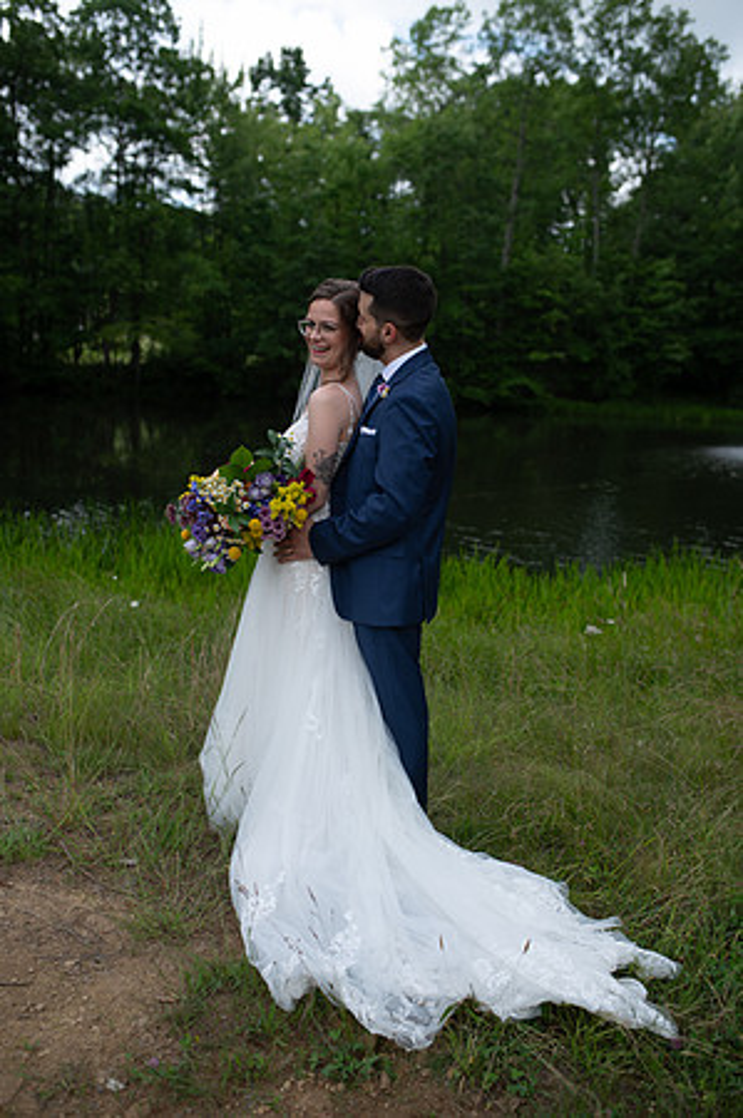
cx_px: 372
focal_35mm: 35
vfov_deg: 54.5
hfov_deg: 37.8
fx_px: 1086
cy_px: 559
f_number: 2.8
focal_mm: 35
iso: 160
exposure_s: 1/2000
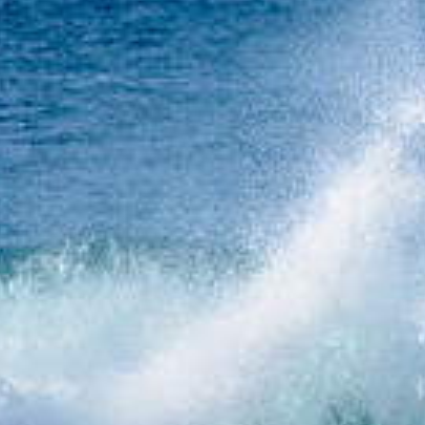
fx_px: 25378
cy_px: 203
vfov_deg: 1.0
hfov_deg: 1.0
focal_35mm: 1827
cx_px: 875
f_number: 5.6
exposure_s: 1/2500
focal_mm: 500
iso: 200
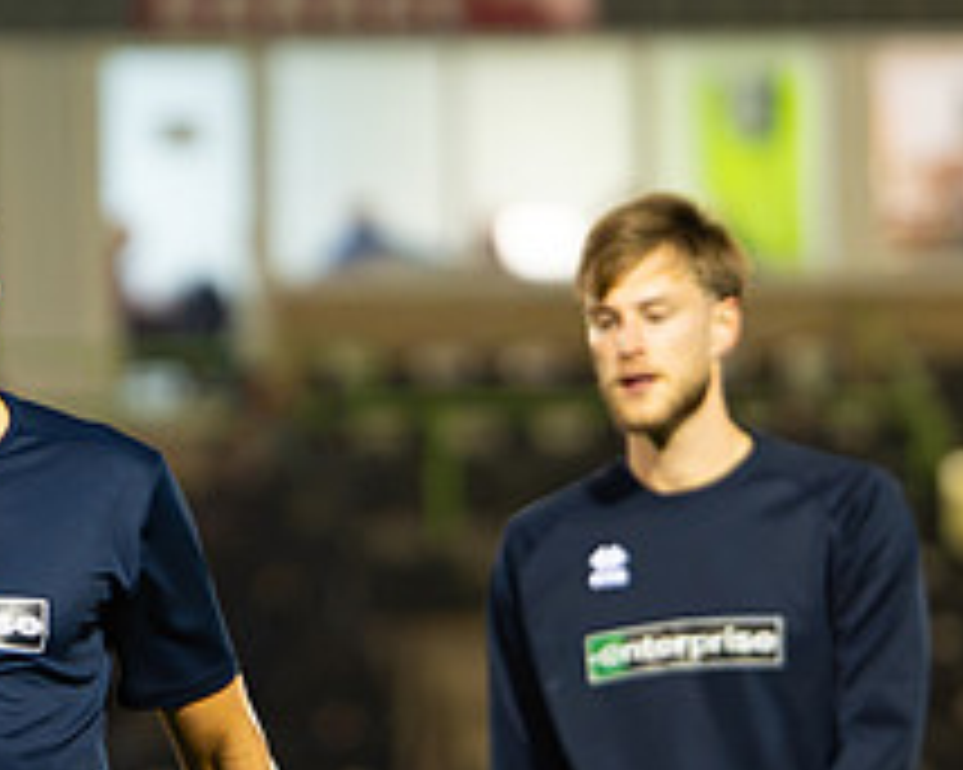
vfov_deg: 2.9
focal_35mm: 541
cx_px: 51
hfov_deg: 3.6
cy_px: 517
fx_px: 15412
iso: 1800
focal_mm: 85
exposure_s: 1/1600
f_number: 1.4
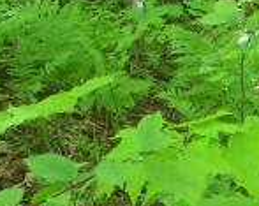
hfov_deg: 12.4
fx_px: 1063
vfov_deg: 10.8
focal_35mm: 139
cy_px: -74
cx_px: 504
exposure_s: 1/60
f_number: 2.8
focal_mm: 6
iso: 50
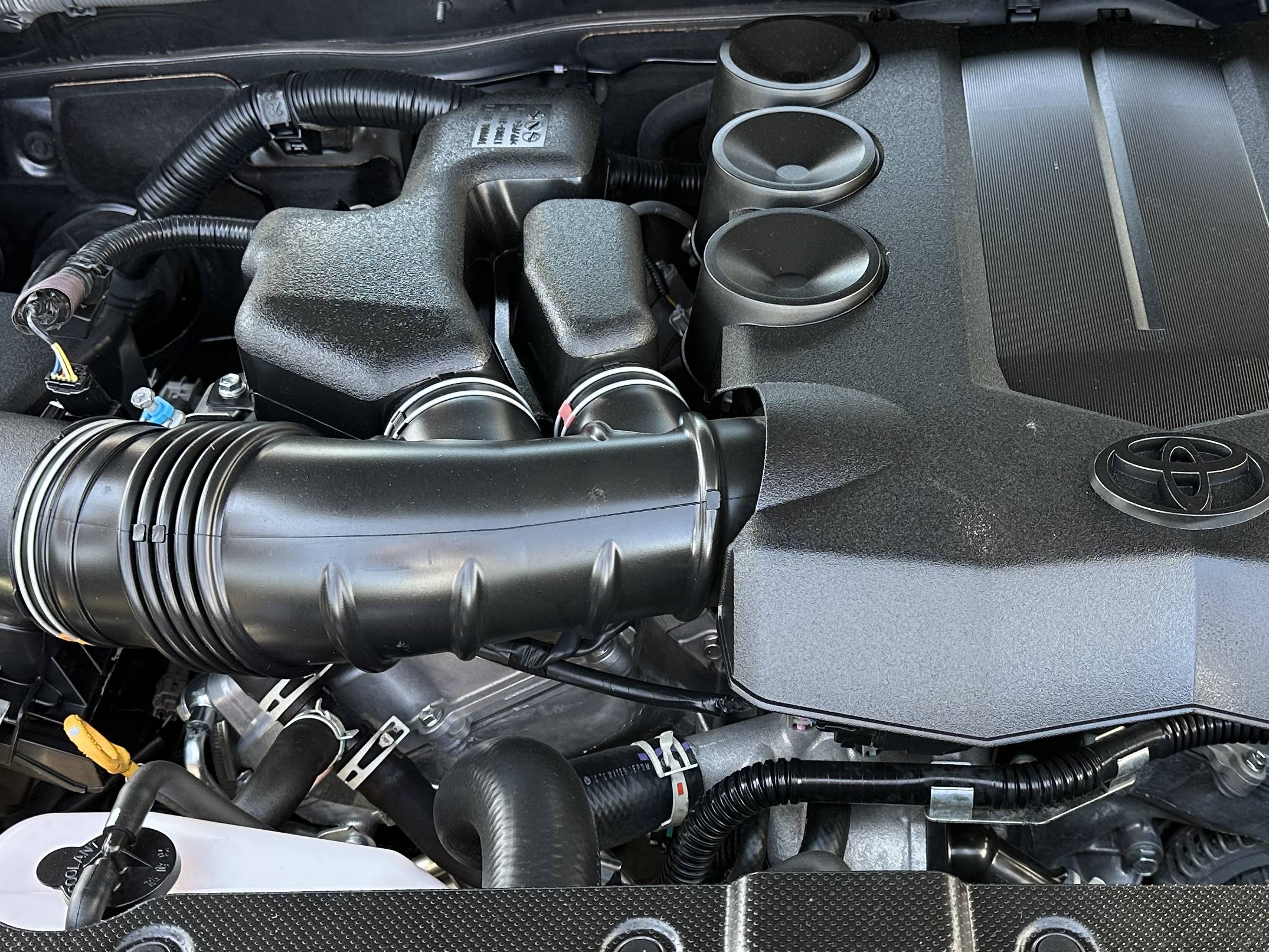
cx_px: 817
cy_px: 472
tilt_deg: -36.3
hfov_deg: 41.7
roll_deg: -2.8
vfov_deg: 32.2
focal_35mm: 45
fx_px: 1650
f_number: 1.78
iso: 100
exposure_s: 1/140
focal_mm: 6.86
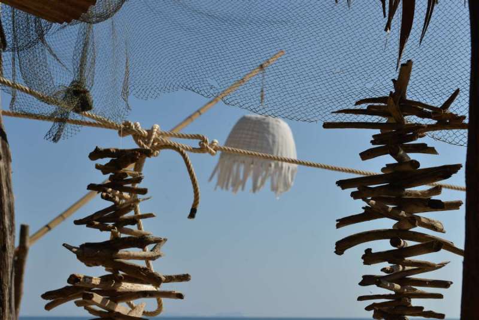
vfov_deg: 19.5
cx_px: 240
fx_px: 932
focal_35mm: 70
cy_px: 160
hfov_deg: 28.8
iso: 320
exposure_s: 1/400
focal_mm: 70
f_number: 10
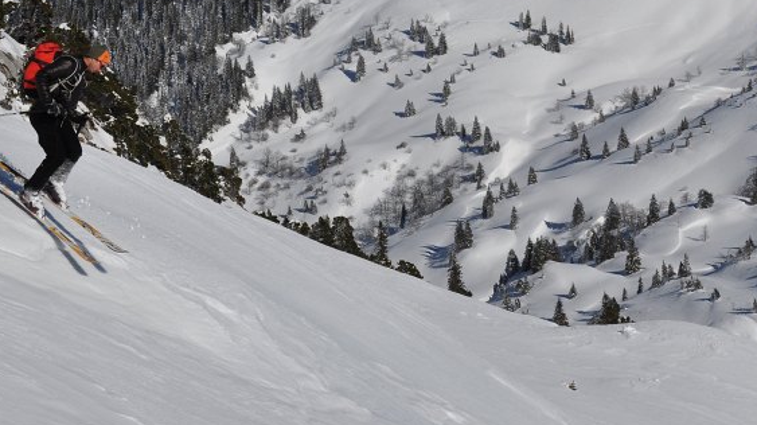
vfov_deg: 11.4
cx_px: 364
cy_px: 61
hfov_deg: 20.2
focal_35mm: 106
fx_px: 2127
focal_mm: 38
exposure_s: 1/1000
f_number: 13
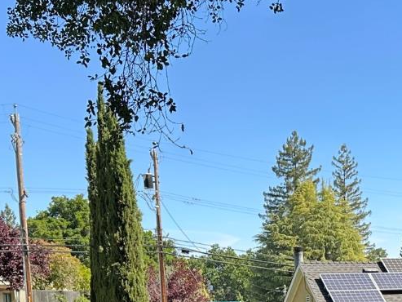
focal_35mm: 73
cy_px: 418
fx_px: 848
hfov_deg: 26.3
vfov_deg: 18.4
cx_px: 304
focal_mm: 6.86
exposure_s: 1/1050
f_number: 1.78
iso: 80
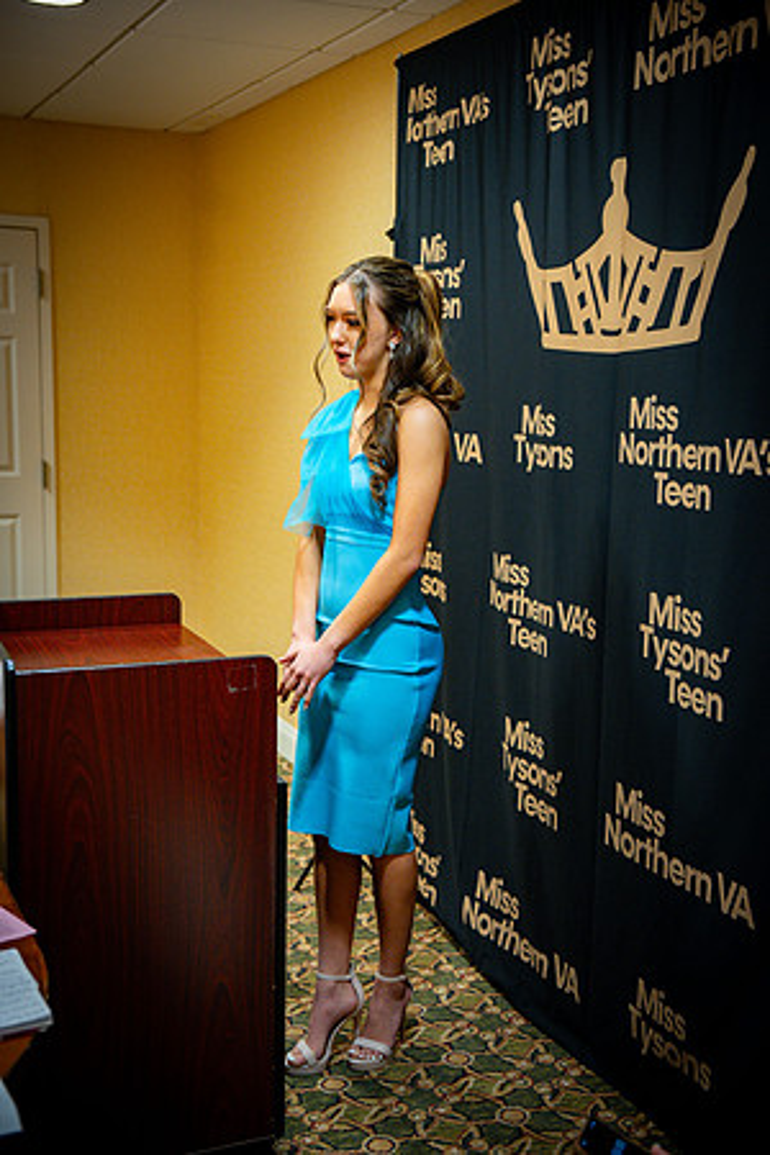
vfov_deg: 44.5
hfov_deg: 30.5
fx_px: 1412
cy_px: 578
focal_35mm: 44
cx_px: 385
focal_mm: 44
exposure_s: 1/125
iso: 1600
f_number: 2.8
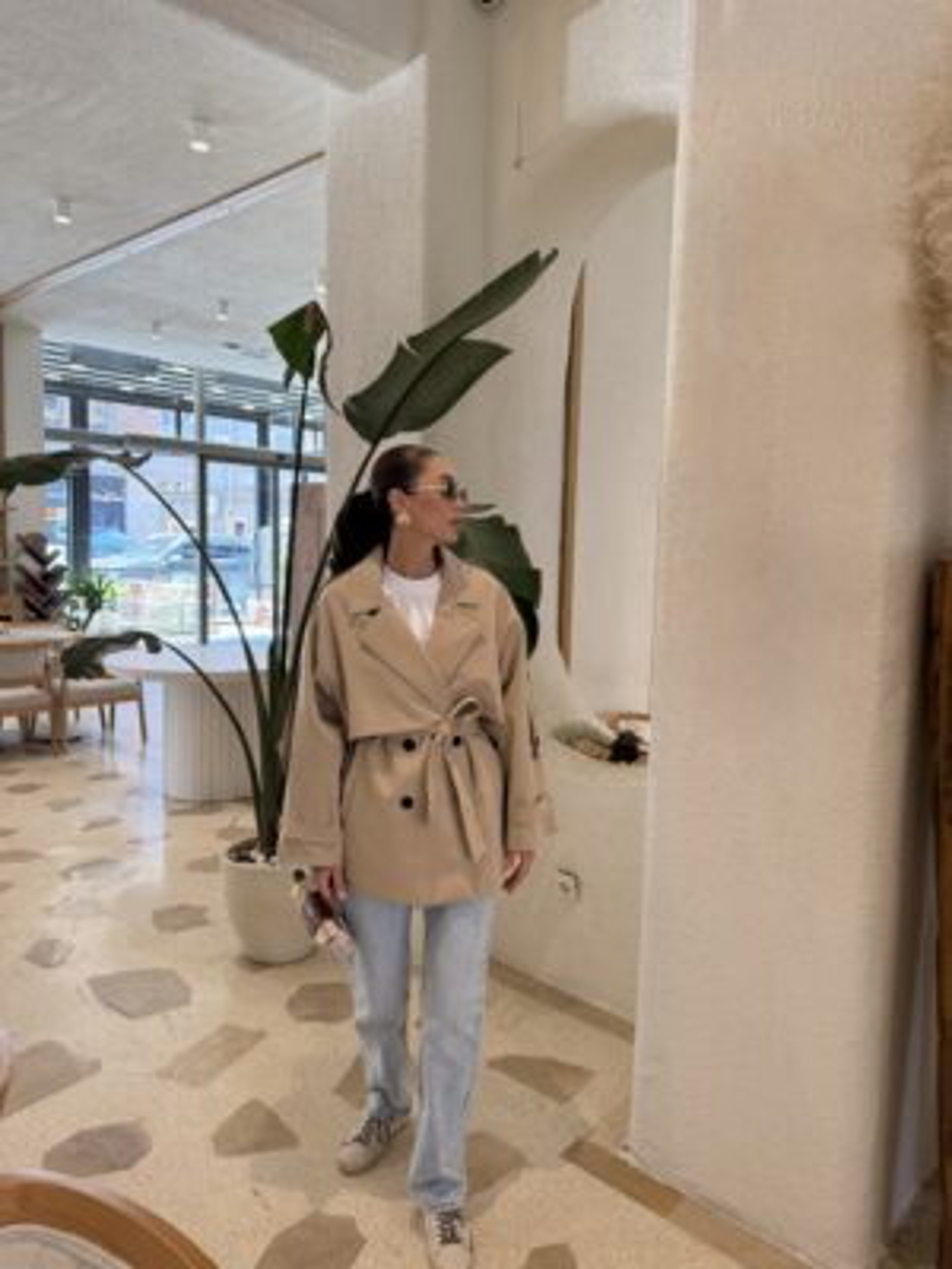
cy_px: 634
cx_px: 476
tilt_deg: -5.8
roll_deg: -1.8
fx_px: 880
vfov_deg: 71.6
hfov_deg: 56.8
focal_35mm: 24
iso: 160
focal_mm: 6.76
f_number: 1.78
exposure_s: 1/100
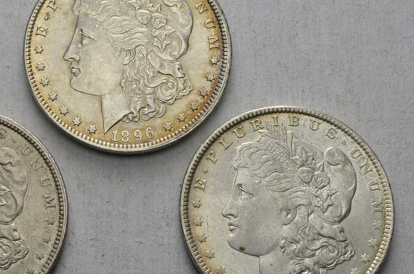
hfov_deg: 22.5
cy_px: 147
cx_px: 125
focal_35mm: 90
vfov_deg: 15.1
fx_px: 1033
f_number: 14
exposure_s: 1/250
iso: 400
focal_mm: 40
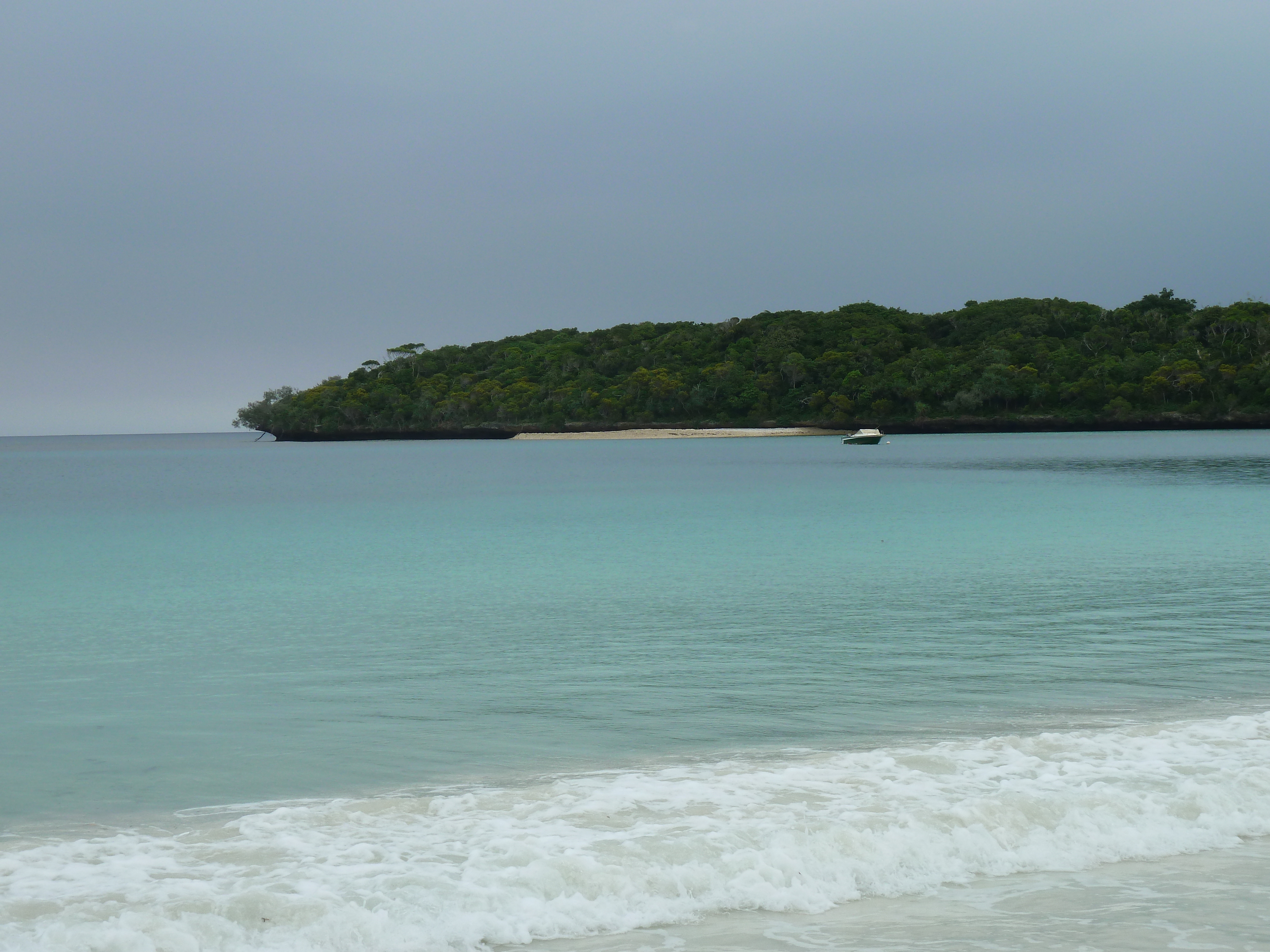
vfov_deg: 18.9
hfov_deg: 25.0
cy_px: 476
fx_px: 2862
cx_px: 635
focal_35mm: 78
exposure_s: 1/250
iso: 80
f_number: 4.2
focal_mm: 12.8
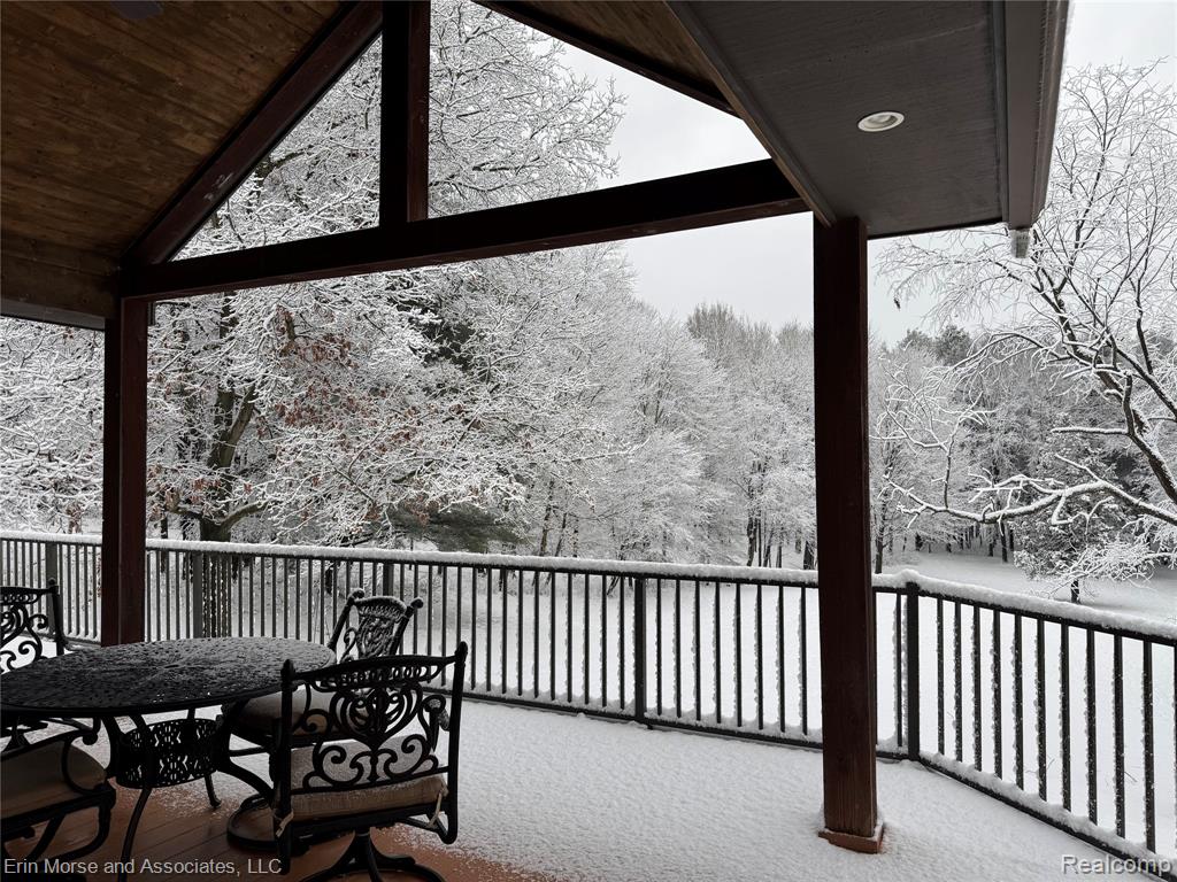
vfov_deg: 56.8
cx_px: 588
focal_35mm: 24
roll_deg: +0.1
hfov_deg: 71.6
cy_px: 441
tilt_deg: +0.6
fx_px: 816
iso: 80
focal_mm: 6.76
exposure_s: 1/326
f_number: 1.78
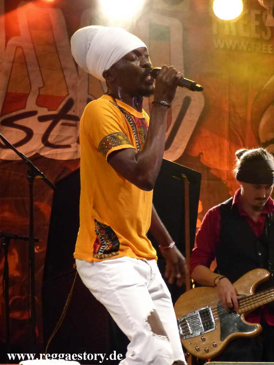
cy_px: 182
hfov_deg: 11.8
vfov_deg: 15.6
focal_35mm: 126
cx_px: 137
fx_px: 1330
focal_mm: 22.6
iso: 1000
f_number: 2.8
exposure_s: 1/160
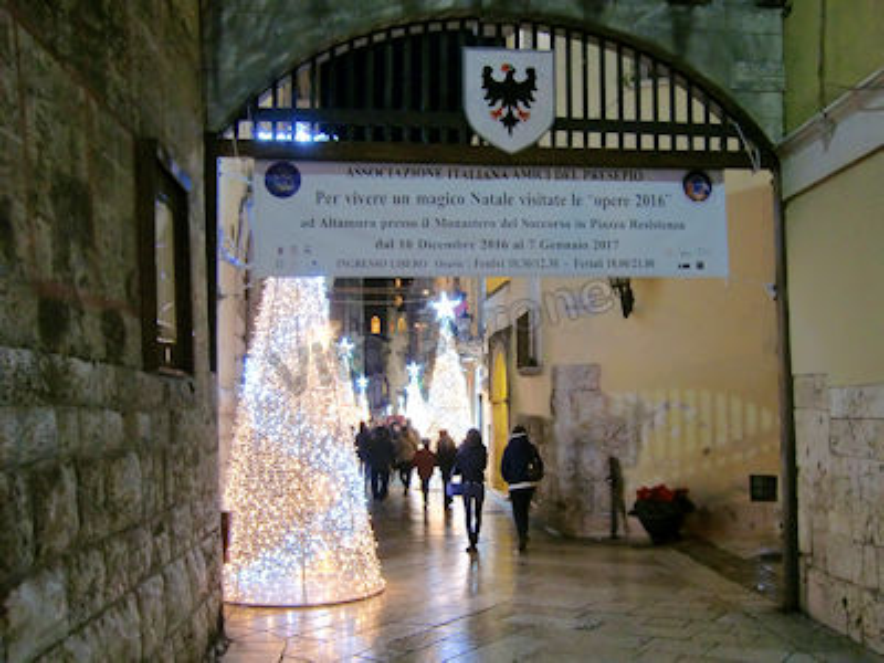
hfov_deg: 54.0
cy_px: 332
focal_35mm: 34
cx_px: 442
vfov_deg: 41.8
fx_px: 868
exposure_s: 1/15
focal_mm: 6.1
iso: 400
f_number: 3.6
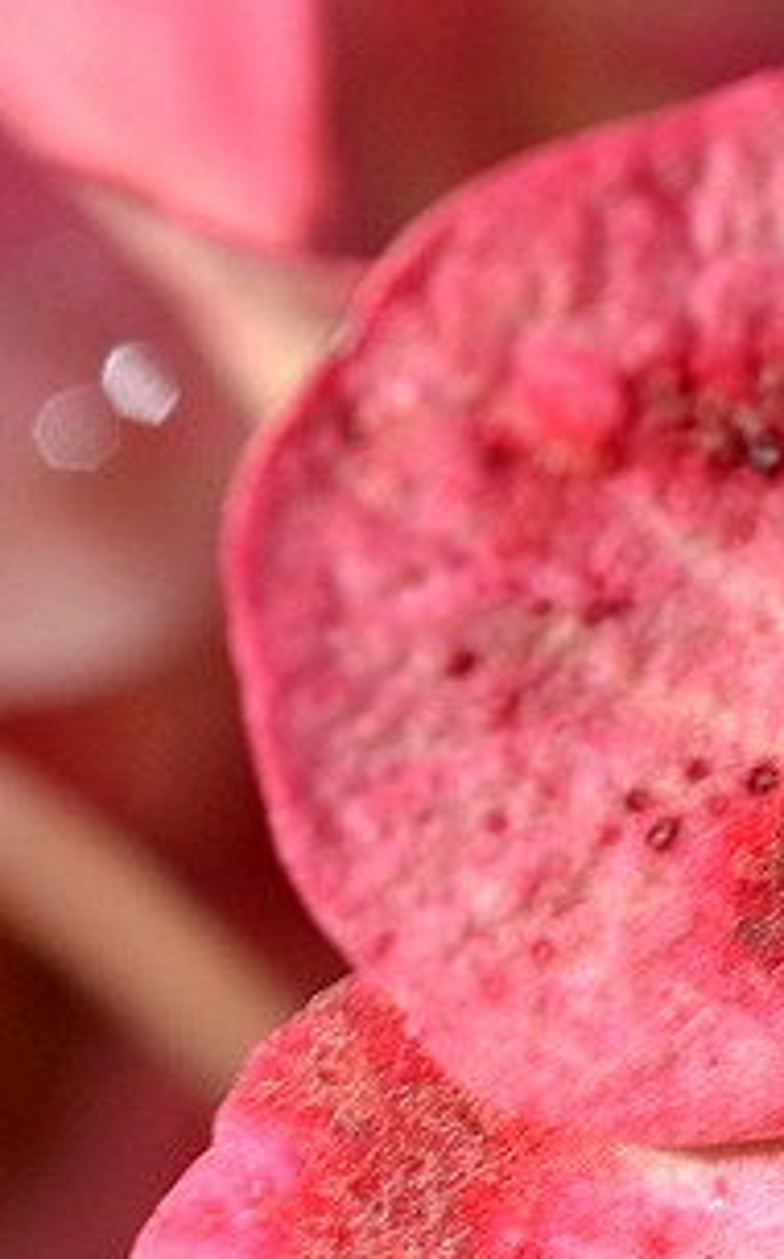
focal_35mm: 301
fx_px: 10314
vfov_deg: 7.0
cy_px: 1226
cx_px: 941
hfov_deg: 4.3
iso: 200
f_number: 9.5
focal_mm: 60
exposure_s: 1/250
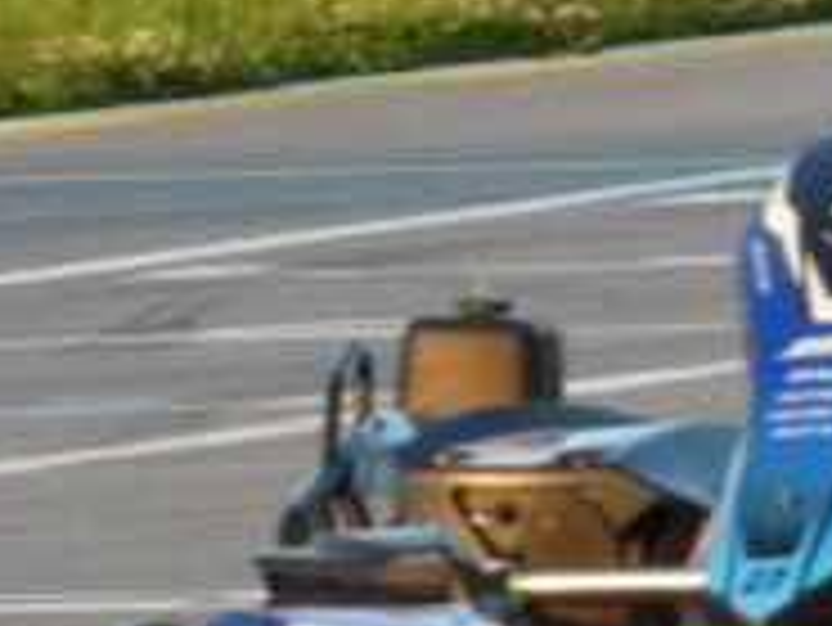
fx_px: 69771
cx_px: 1322
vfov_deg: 0.5
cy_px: 180
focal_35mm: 2901
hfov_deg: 0.7
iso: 360
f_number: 5
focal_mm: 126
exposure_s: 1/250
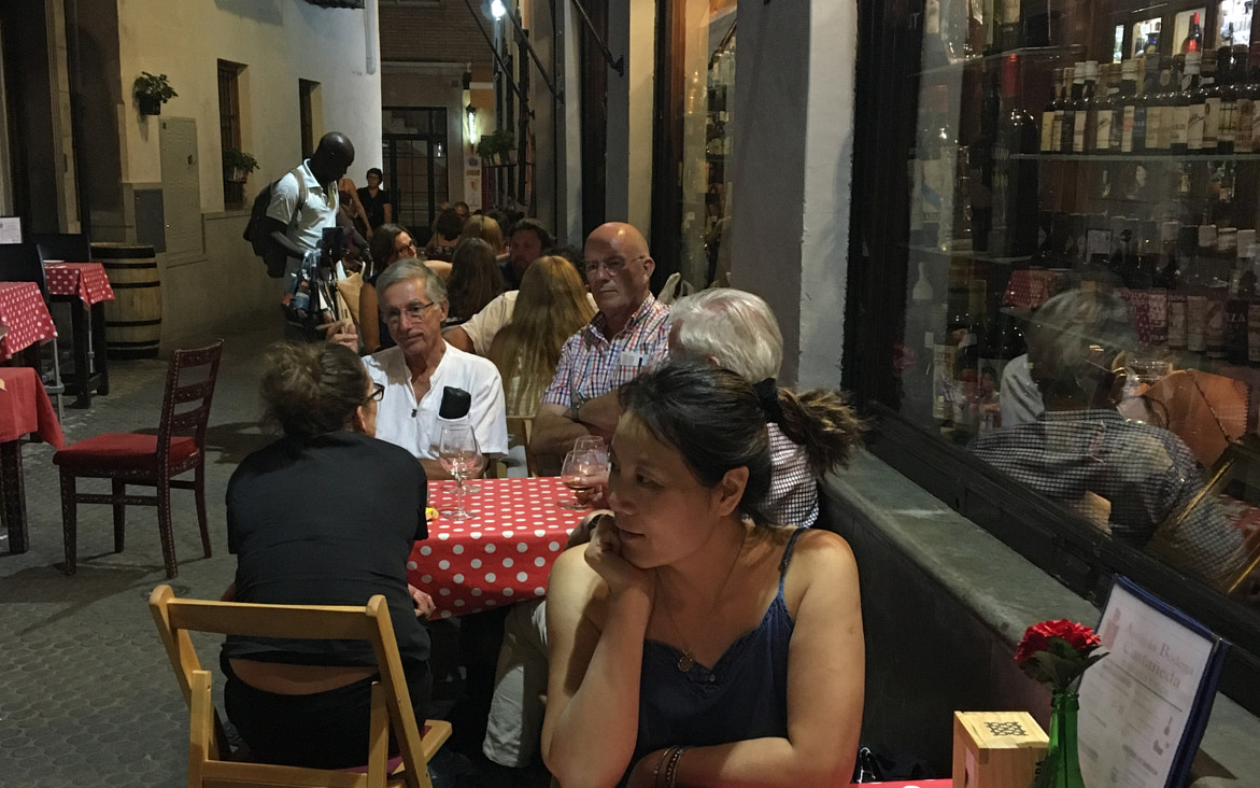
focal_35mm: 42
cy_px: 487
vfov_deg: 30.4
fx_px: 1442
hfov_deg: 47.2
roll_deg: -0.5
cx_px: 621
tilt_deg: -12.1
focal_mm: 4.15
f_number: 2.2
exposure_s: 1/20
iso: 200
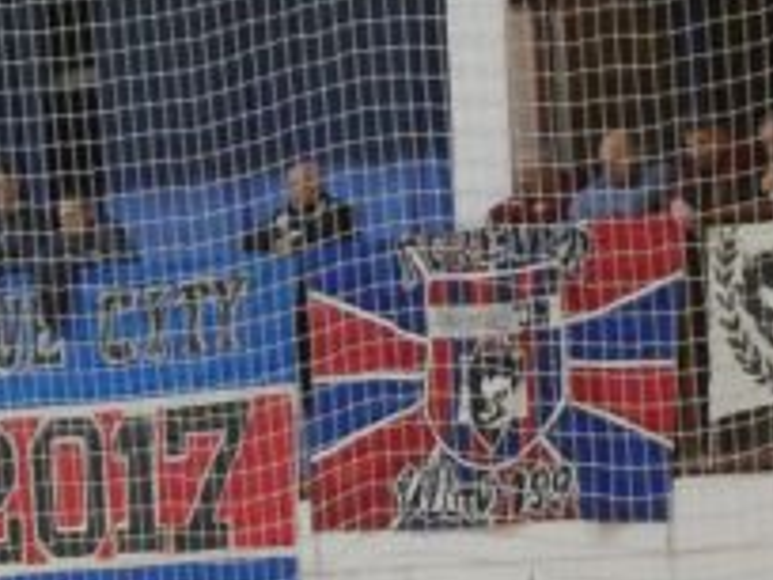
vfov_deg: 3.9
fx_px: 8441
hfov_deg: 5.2
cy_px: 1133
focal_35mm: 378
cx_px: -712
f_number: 5.6
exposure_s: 1/80
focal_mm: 42
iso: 3200
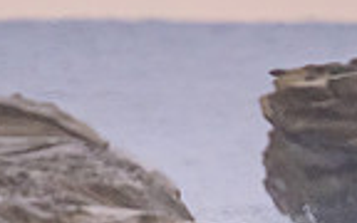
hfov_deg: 0.6
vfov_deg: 0.4
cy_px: 447
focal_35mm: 3288
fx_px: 31990
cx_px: 389
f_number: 11
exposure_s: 1/1250
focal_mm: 800
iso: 5000
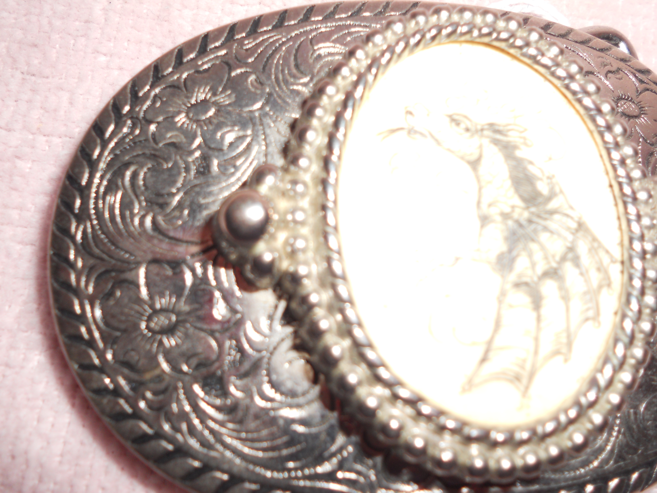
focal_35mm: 32
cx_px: 328
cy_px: 246
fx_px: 607
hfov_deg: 56.8
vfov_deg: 44.2
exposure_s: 1/25
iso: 80
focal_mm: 5.8
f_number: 8.8
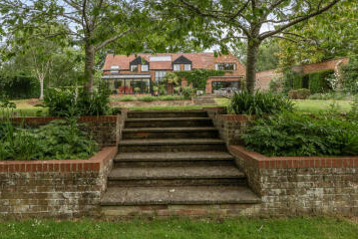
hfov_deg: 73.4
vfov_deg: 52.4
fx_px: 239
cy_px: 86
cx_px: 155
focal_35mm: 24
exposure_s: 1/640
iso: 400
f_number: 8
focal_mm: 12
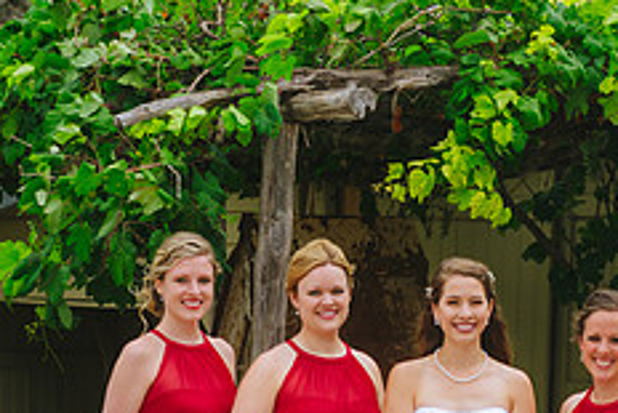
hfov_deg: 11.7
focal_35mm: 175
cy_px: 436
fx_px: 3006
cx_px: 487
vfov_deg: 7.8
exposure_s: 1/1250
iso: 200
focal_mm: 70
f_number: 2.8
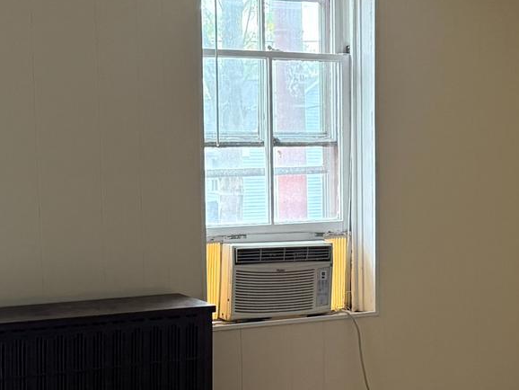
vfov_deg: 17.3
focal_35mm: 85
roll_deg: +0.0
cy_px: 297
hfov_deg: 22.9
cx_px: 358
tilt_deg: -6.5
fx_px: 1275
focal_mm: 6.76
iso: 320
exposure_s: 1/60
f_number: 1.78
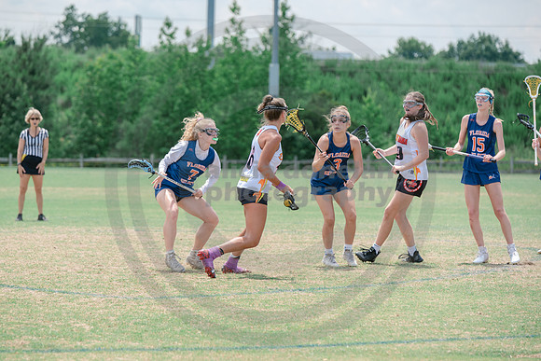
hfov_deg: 10.5
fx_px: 2931
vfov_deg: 7.0
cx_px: 270
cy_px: 180
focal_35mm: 195
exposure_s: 1/1600
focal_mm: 195
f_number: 5
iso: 400
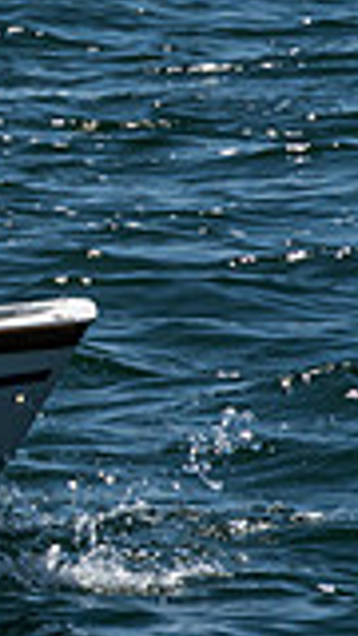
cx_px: -857
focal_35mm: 982
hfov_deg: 1.2
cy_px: 43
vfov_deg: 2.2
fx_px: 16572
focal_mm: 200
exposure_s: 1/640
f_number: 18
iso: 250
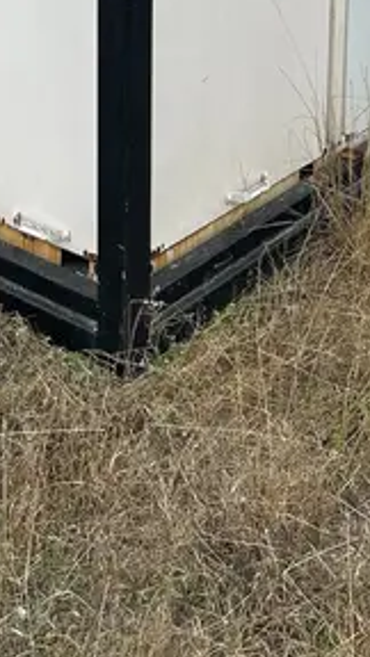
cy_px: -83
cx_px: 107
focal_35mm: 72
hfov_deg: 16.7
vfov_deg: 26.8
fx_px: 1256
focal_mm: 5.7
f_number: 1.5
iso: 50
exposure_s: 1/2045
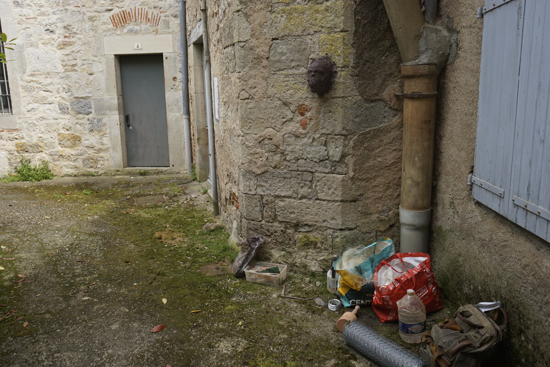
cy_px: 184
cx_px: 275
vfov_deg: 46.4
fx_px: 428
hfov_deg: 65.5
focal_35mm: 28
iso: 100
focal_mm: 28
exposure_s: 1/160
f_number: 4.5
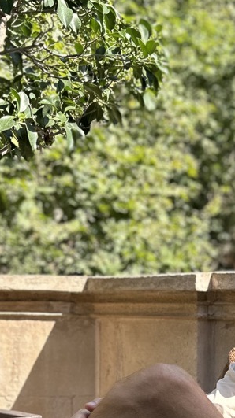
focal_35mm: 69
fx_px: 766
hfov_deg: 17.2
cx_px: 211
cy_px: 354
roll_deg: -1.2
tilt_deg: -5.5
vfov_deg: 29.6
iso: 80
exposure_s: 1/1639
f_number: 1.78
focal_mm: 6.86
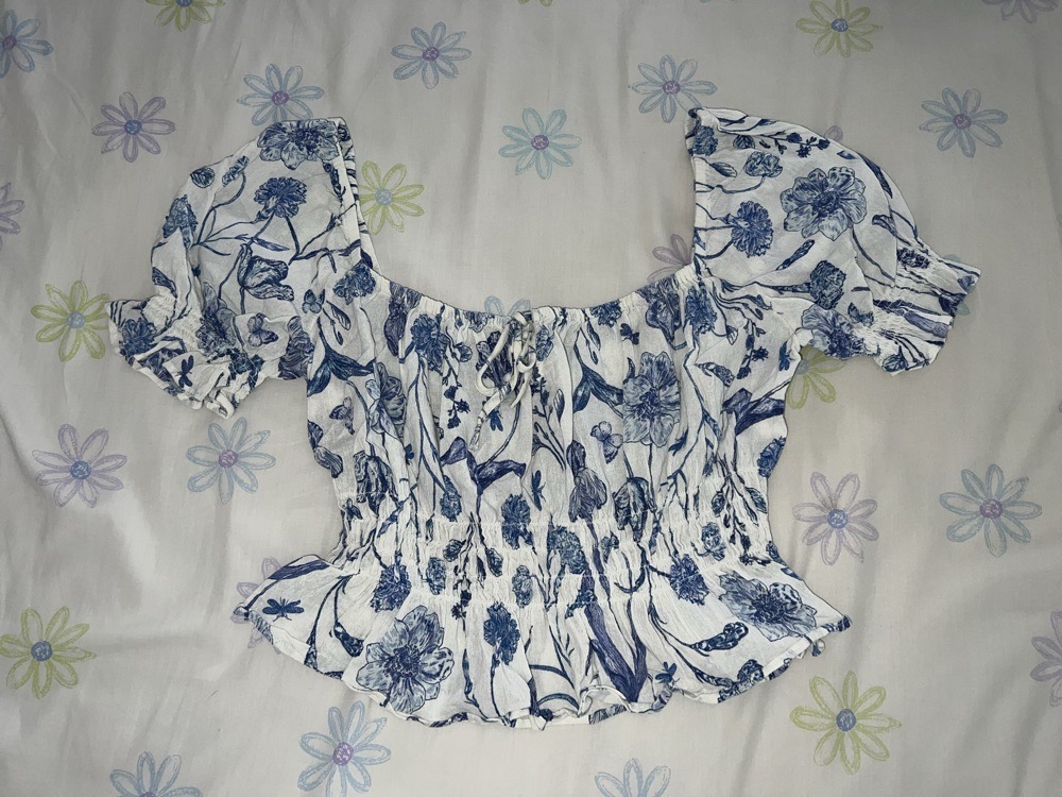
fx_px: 798
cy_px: 398
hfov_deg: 67.3
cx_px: 531
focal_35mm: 26
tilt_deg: -73.9
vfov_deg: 53.1
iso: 64
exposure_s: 1/61
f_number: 1.5
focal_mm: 5.7
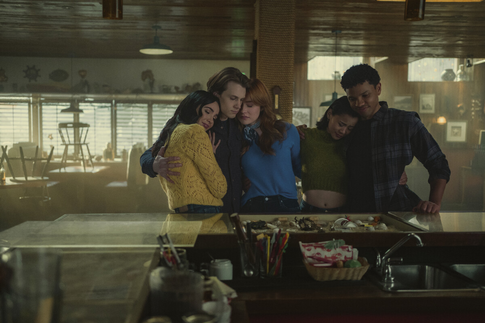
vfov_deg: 37.9
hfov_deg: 54.4
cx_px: 242
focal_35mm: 35
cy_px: 162
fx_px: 471
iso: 2500
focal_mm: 35
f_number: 2
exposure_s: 1/250
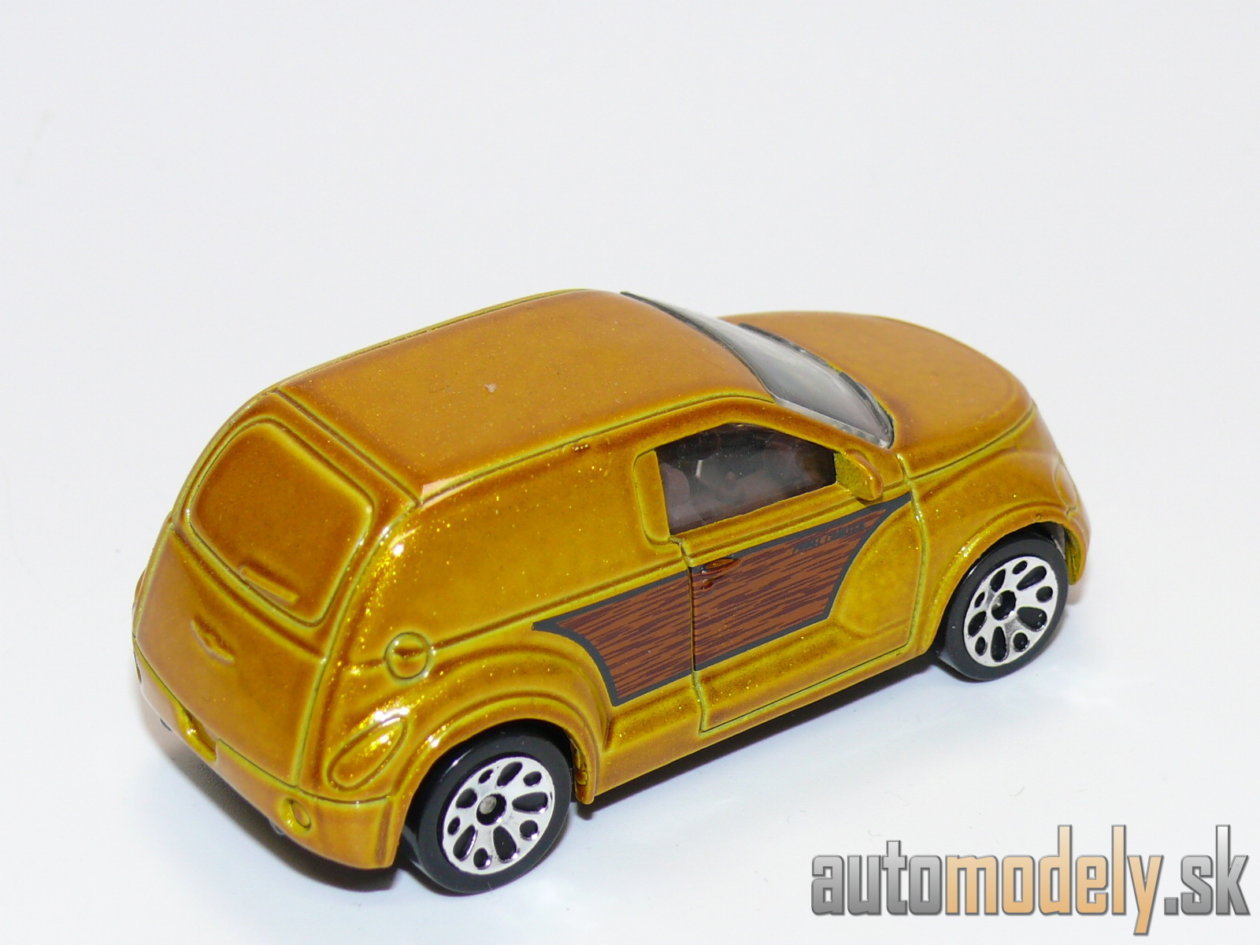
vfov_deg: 14.1
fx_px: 3822
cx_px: 630
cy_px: 472
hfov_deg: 18.7
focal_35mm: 105
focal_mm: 13.7
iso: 100
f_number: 4
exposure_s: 1/30
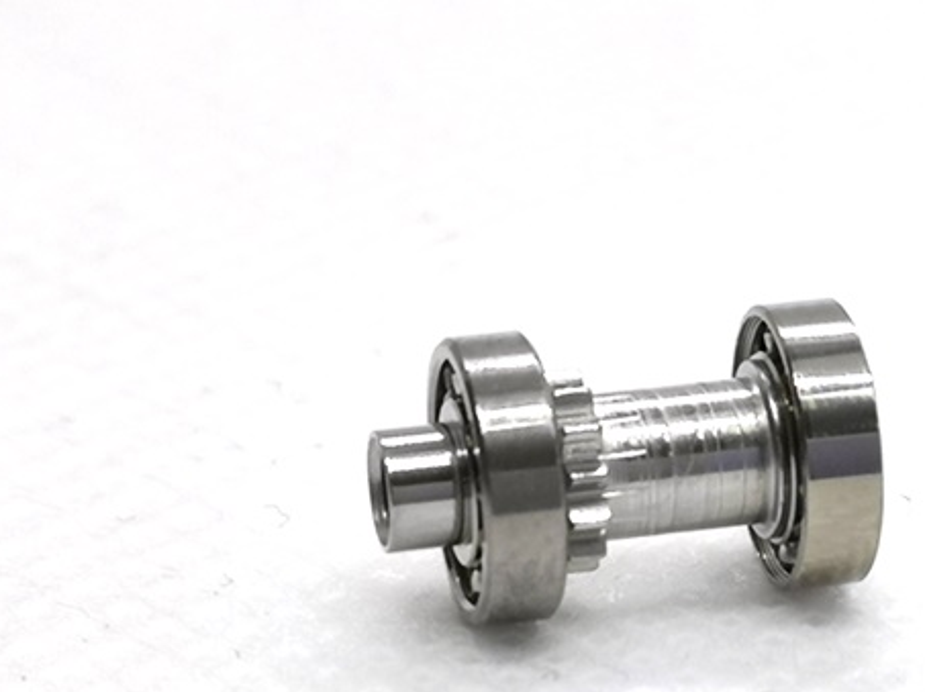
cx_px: 629
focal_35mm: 138
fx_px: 3685
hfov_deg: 14.3
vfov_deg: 10.7
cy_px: 537
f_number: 1.8
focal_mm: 3.95
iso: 50
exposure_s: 1/130
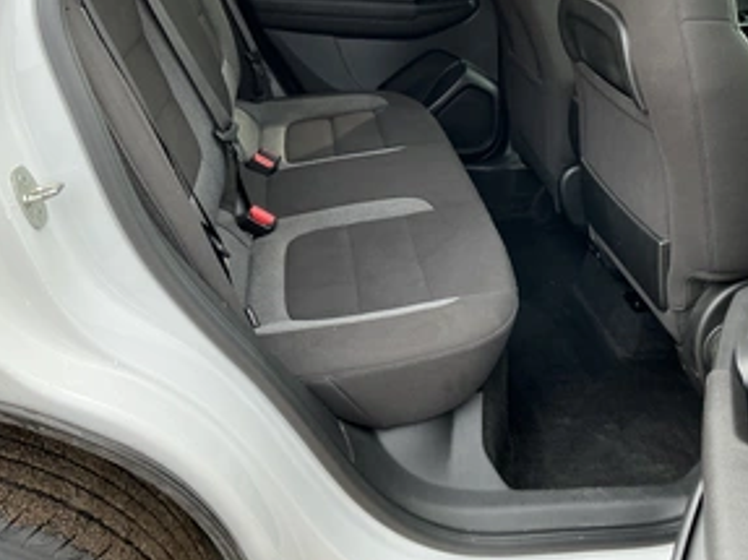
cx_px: 427
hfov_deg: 47.7
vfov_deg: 36.3
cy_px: 177
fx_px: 842
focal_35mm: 39
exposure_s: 1/161
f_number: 1.8
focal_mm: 3
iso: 32
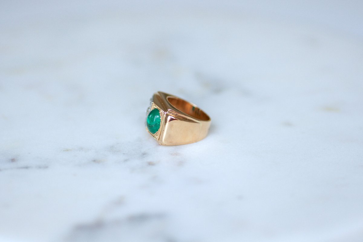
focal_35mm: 105
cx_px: 182
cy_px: 121
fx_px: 1059
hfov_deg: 19.5
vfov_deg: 13.0
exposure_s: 1/125
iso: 500
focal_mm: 70
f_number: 2.8
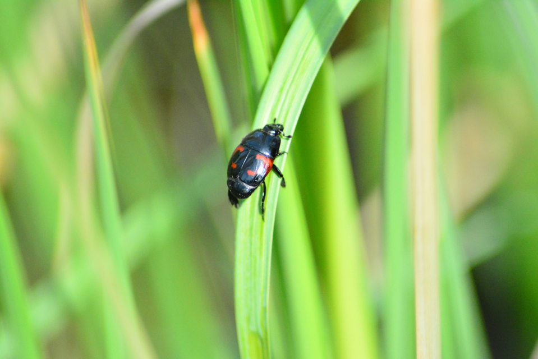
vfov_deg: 3.1
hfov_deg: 4.6
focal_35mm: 450
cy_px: 180
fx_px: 6727
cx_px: 269
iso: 4000
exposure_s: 1/4000
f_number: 10
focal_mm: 300
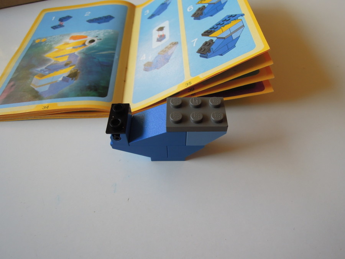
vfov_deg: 56.8
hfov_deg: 71.6
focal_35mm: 24
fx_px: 239
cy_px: 130
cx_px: 172
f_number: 2.8
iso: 160
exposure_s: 1/60
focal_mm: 4.3
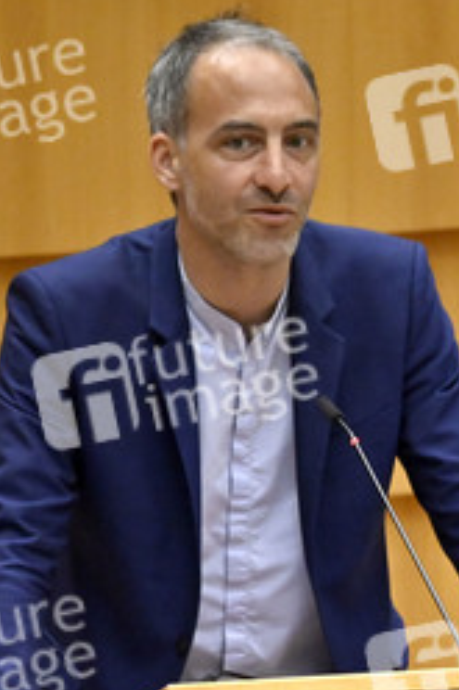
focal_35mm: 968
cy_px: 523
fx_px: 18537
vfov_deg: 2.1
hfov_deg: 1.4
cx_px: 256
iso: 4000
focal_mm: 600
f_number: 6.3
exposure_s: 1/500
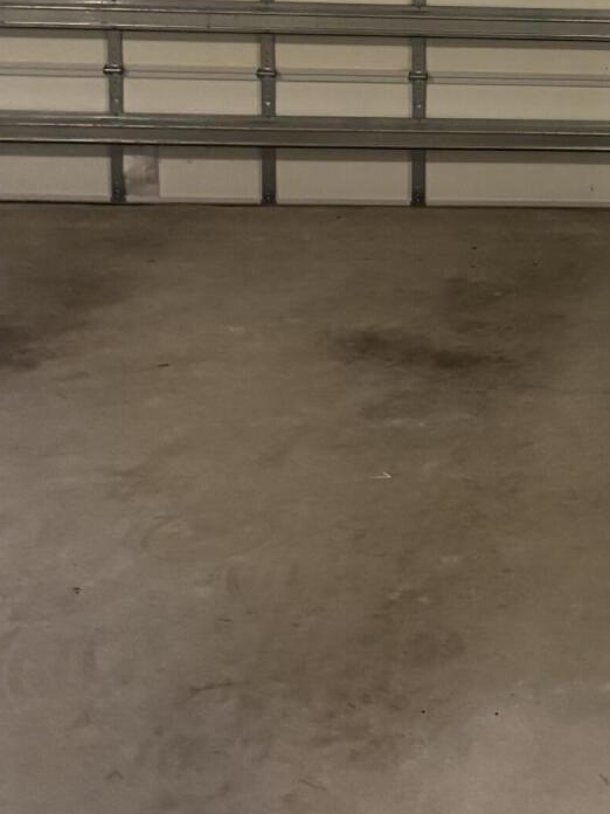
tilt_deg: -6.0
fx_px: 1621
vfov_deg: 26.5
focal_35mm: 69
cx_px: 867
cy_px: -13
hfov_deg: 19.1
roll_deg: -3.0
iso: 500
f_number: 1.78
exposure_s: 1/60
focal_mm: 6.76
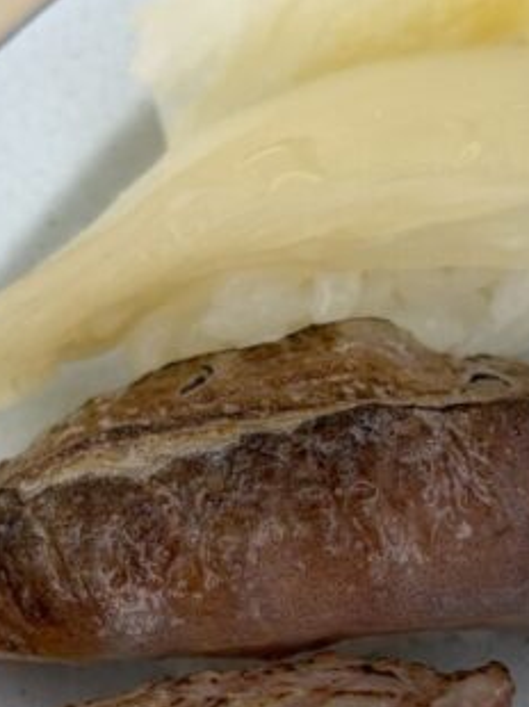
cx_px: 335
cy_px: 579
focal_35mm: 86
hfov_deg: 17.1
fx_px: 1755
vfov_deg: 22.4
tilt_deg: -62.8
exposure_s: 1/120
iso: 80
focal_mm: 5.96
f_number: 1.6
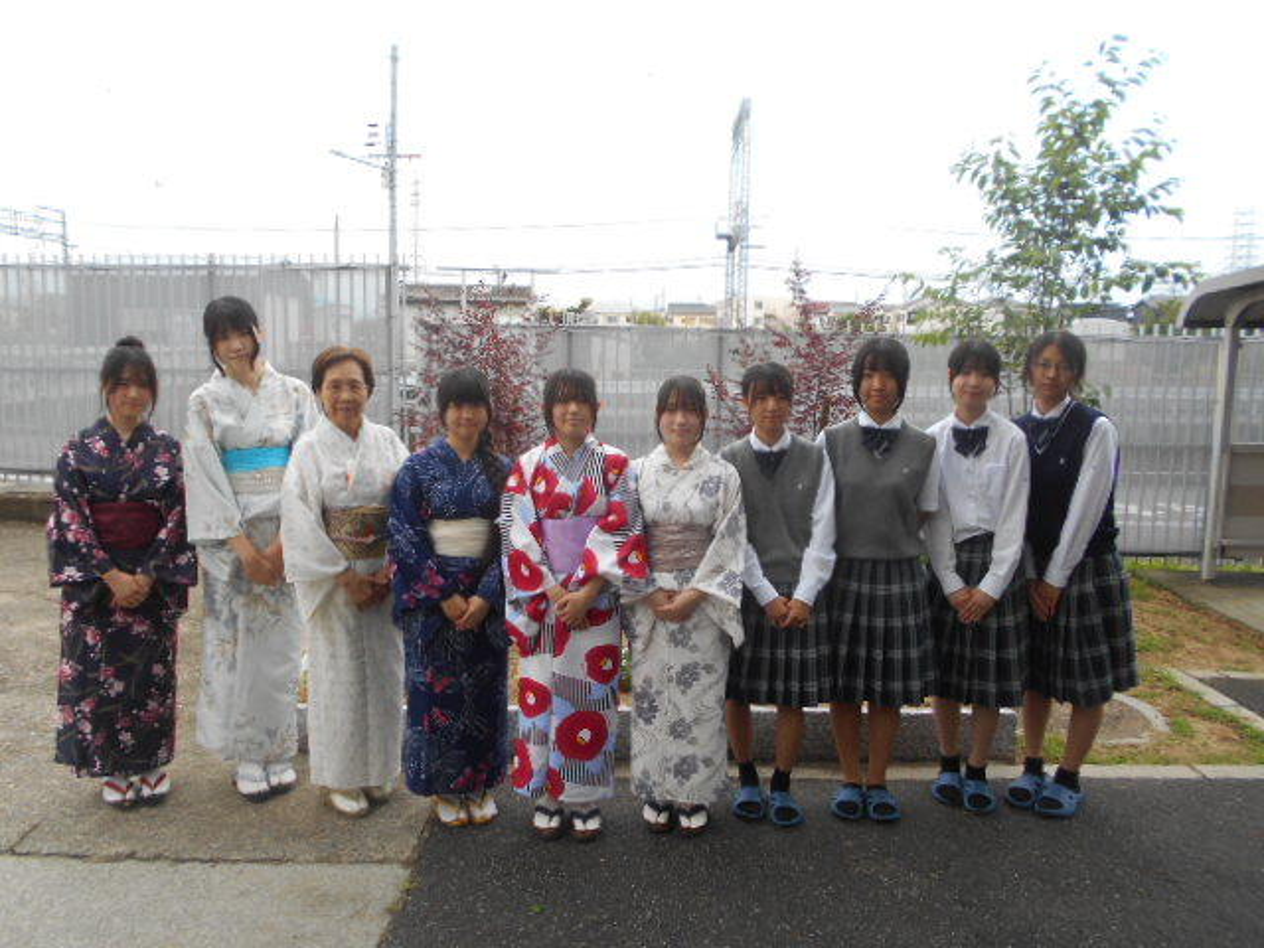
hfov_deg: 67.3
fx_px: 949
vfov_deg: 53.1
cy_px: 474
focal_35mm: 26
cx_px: 632
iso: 80
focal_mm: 4.6
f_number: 3.2
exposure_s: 1/250
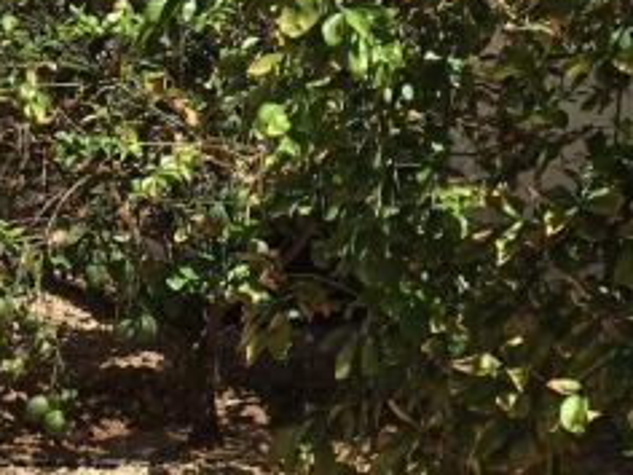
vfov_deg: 11.7
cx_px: 207
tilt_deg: -5.6
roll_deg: +1.3
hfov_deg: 15.6
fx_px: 2304
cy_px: 46
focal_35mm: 126
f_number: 2.2
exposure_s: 1/1672
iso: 25
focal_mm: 4.15
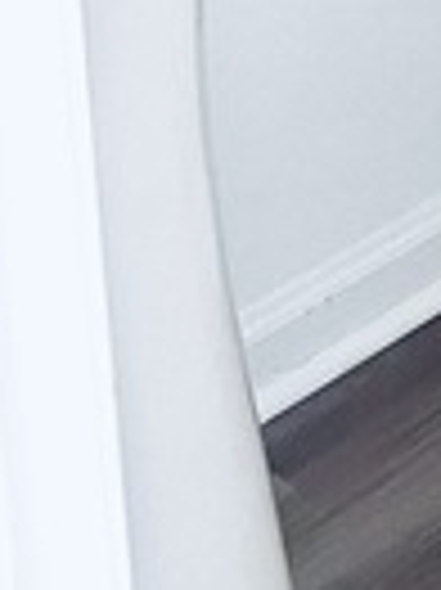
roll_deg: +0.2
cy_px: -883
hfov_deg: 8.0
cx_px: 1300
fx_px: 2705
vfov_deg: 10.5
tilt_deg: -9.9
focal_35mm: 159
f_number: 1.5
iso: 125
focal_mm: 5.7
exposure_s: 1/60
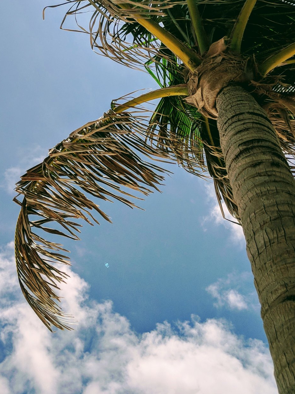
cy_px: 87
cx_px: 147
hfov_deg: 32.9
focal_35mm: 44
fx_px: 500
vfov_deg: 41.4
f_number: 1.8
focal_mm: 4.44
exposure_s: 1/23256
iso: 98
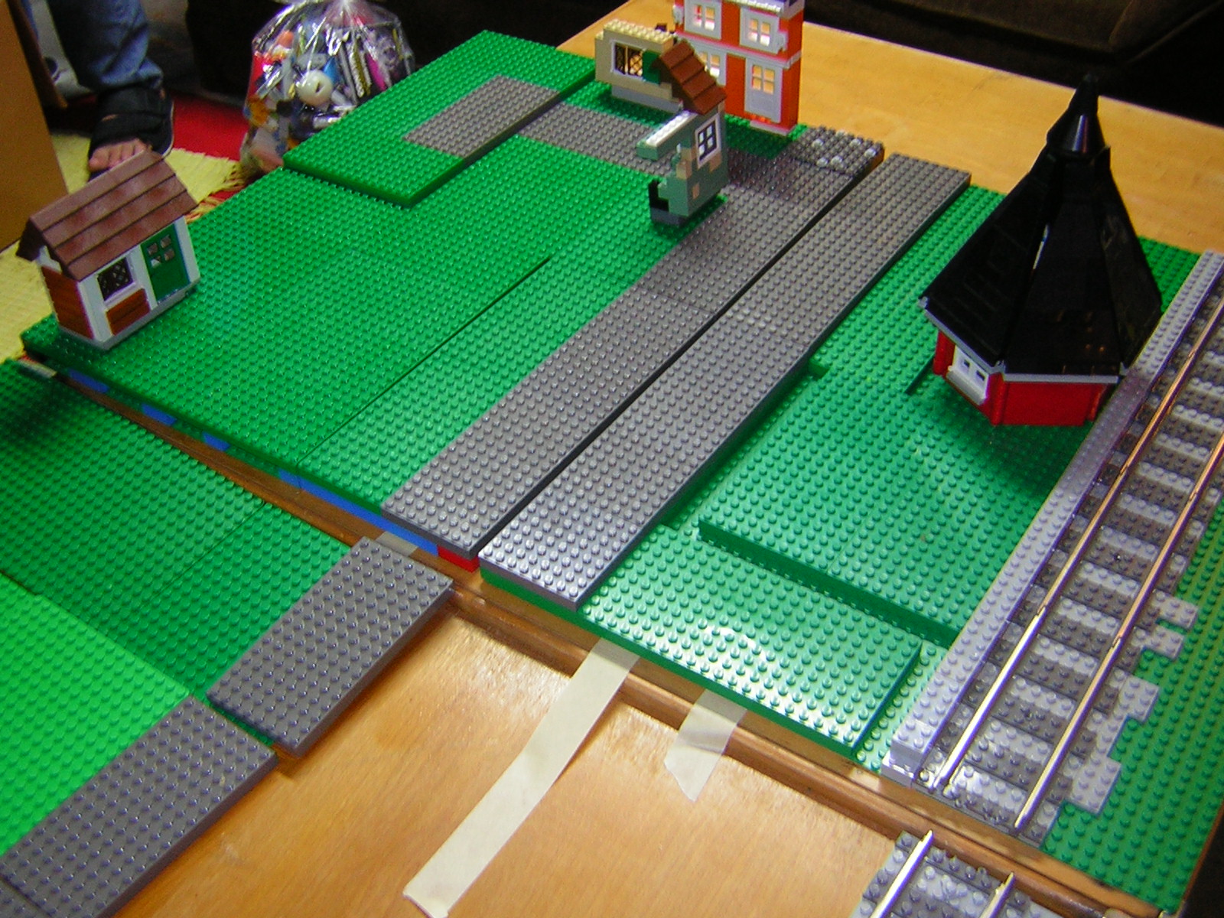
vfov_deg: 36.0
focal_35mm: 40
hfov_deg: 46.8
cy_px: 459
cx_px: 612
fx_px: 1414
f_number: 2.7
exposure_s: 1/5.6
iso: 65
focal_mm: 5.2
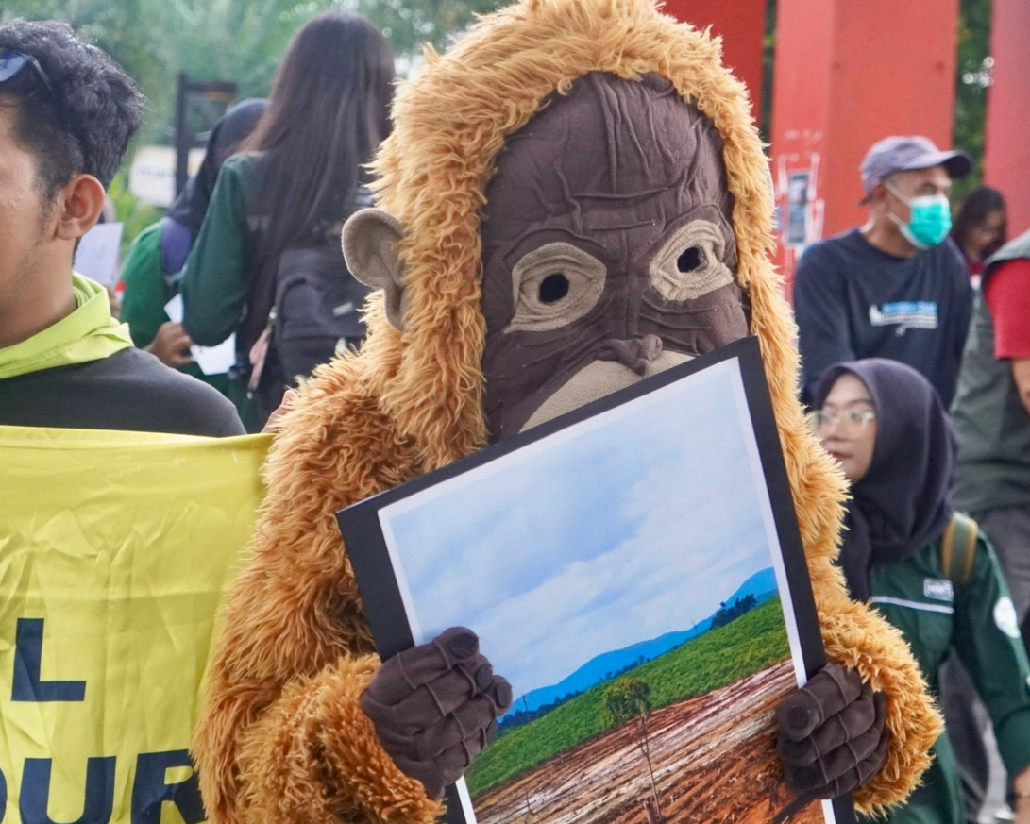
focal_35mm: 90
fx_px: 2735
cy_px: 419
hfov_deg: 21.3
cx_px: 634
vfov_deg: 17.1
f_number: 4.5
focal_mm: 43
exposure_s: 1/160
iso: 2000
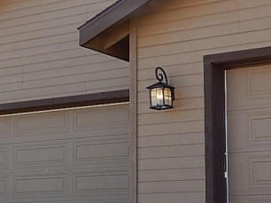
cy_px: 133
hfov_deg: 24.6
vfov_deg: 19.1
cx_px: 248
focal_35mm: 77
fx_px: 602
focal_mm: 4
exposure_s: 1/400
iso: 125
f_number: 3
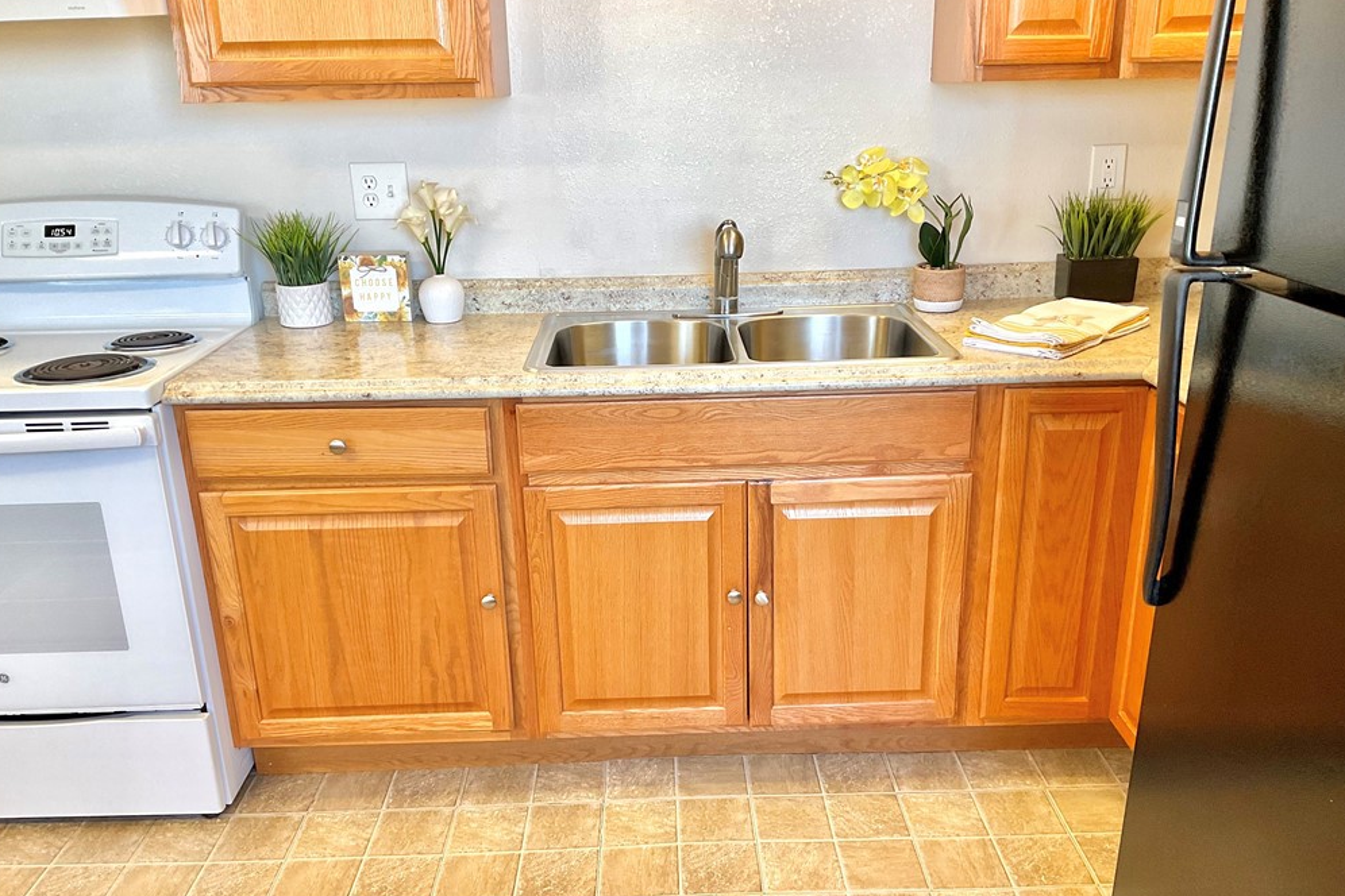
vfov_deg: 42.3
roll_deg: +0.3
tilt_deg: -20.2
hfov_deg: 60.3
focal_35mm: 31
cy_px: 499
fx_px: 1158
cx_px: 674
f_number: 1.8
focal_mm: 3
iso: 50
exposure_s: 1/60
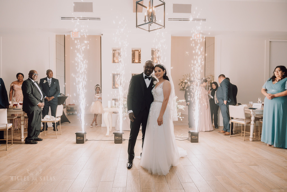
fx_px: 191
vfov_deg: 53.1
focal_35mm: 24
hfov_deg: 73.7
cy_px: 96
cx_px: 144
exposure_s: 1/160
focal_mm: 24
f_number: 2.8
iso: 320
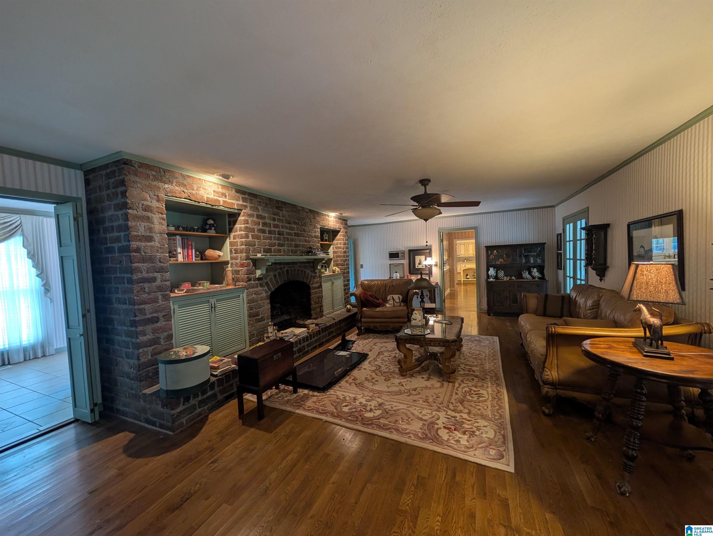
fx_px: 248
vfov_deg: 94.6
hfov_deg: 110.5
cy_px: 268
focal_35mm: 12
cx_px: 356
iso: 133
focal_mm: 2.02
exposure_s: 1/40
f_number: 1.7
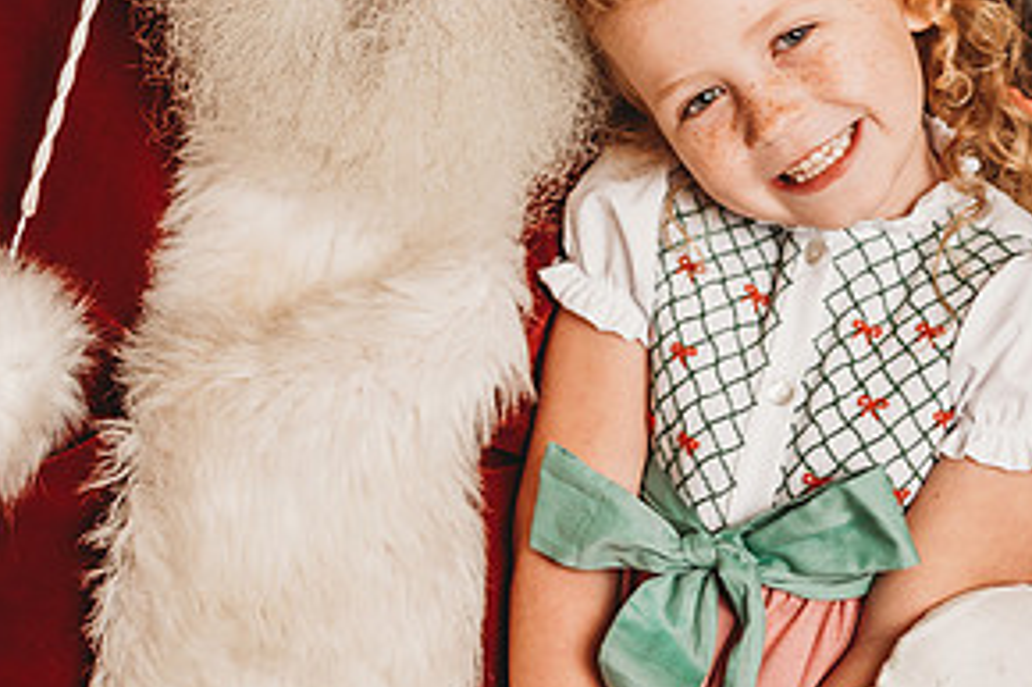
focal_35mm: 110
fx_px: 3151
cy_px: 84
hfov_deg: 18.6
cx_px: 512
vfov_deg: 12.4
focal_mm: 55
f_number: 4
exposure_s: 1/160
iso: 100
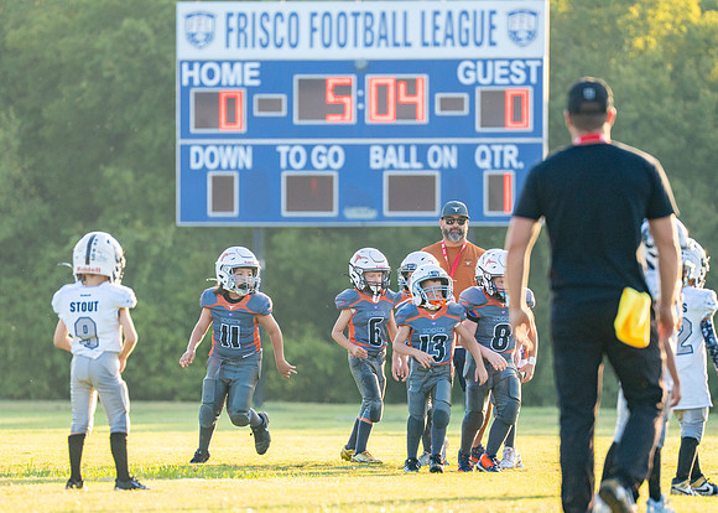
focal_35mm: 305
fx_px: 6211
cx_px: 383
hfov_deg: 6.6
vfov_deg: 4.7
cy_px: 263
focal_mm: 200
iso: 500
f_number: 2.8
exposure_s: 1/2500
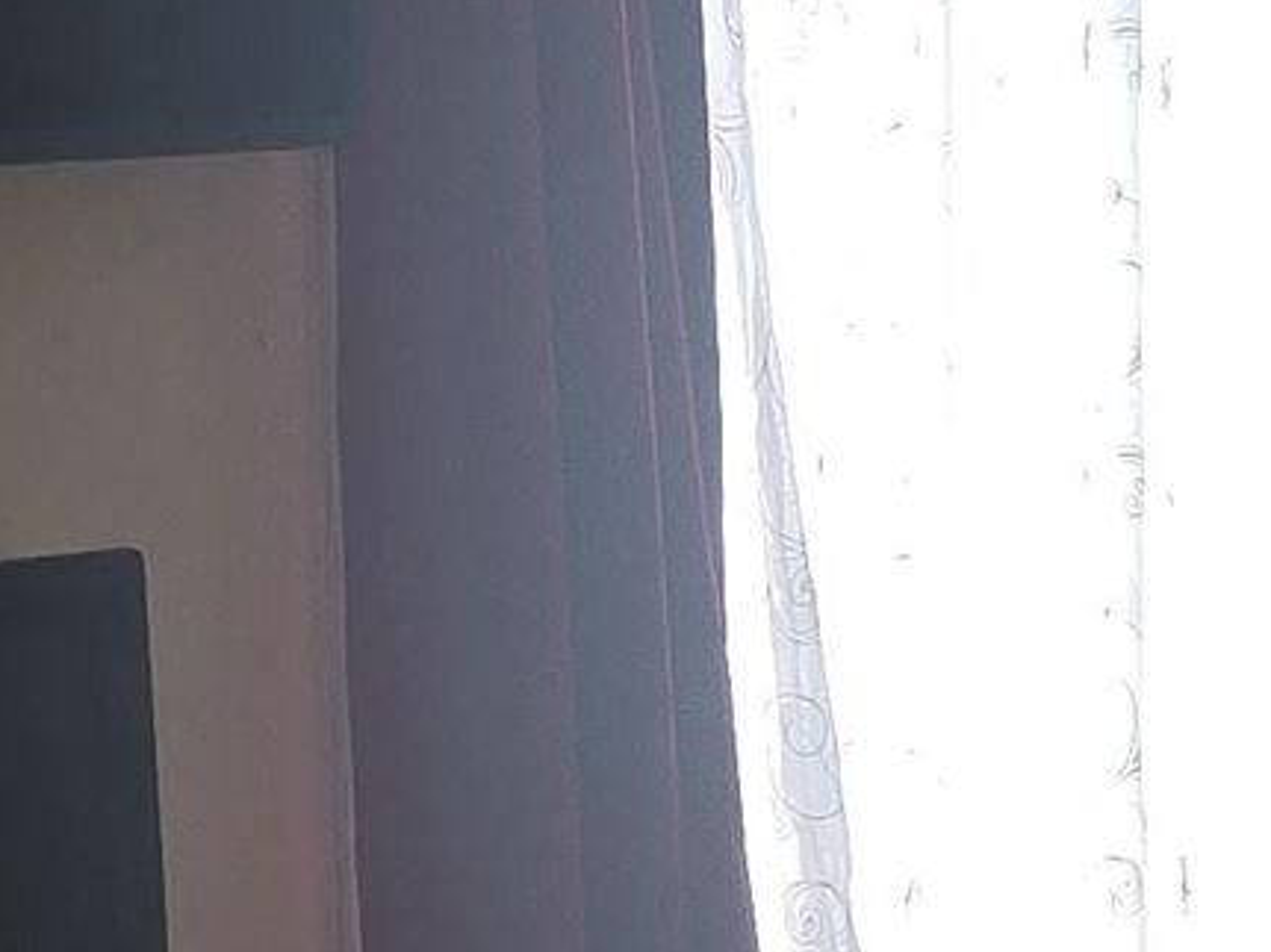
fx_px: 6020
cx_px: 1197
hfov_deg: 12.0
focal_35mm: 164
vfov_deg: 9.0
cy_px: 1096
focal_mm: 6.3
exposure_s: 1/60
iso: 80
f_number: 1.7
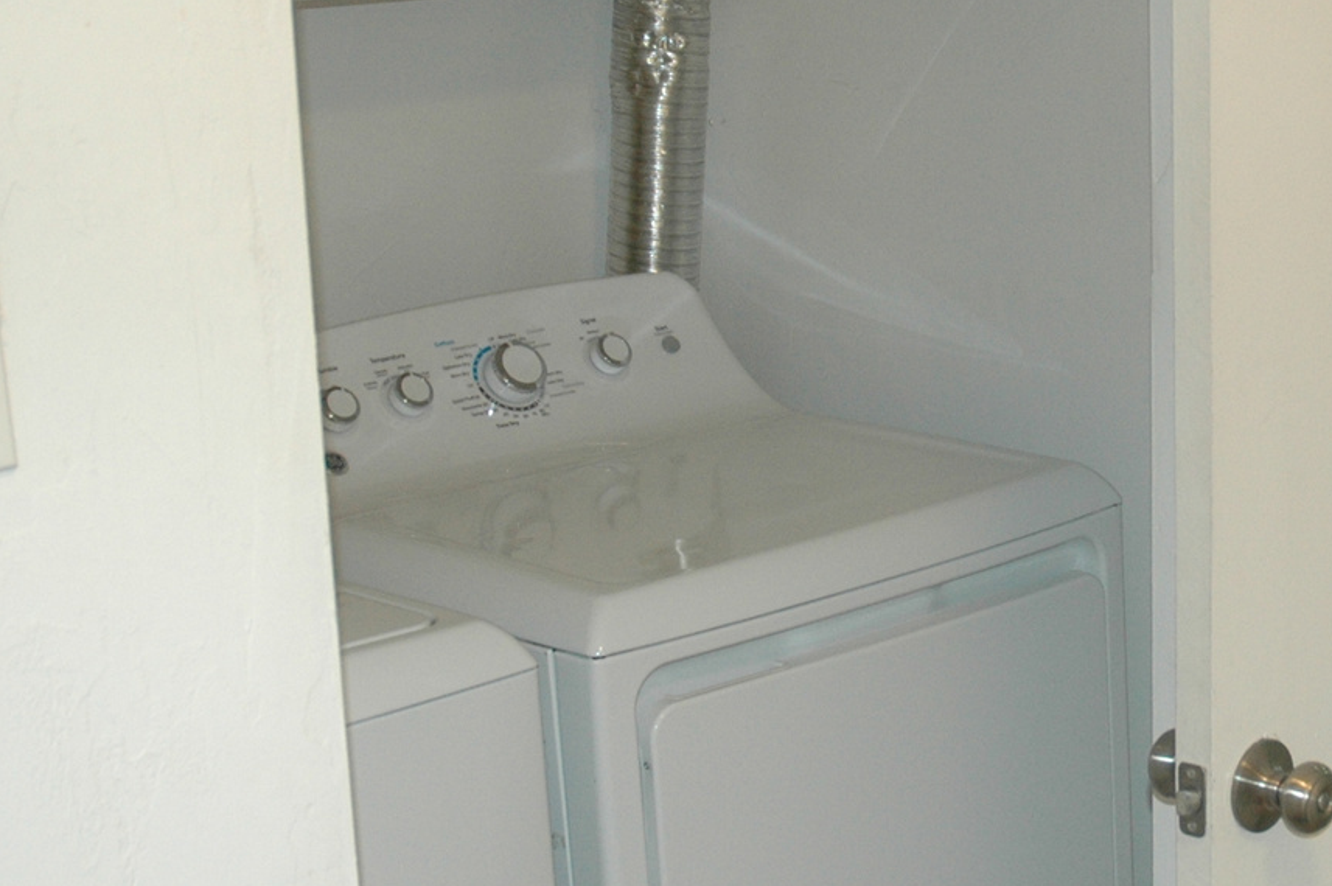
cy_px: 434
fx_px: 3179
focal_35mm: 86
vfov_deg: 15.9
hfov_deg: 23.1
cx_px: 1167
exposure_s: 1/80
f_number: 3.8
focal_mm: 24
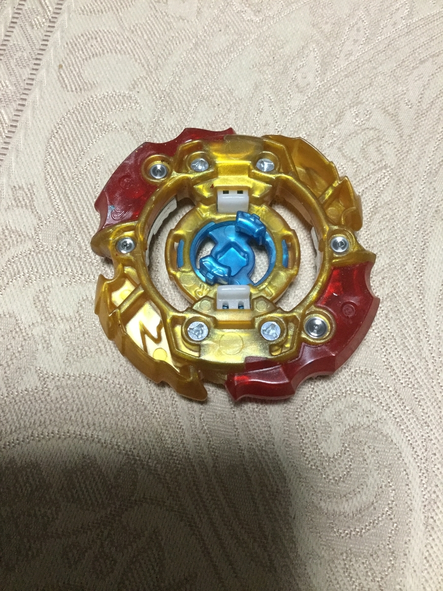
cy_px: 296
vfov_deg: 58.4
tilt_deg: -68.2
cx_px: 222
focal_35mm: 31
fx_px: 529
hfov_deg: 45.4
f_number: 2.4
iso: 200
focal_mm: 3.3
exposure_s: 1/30
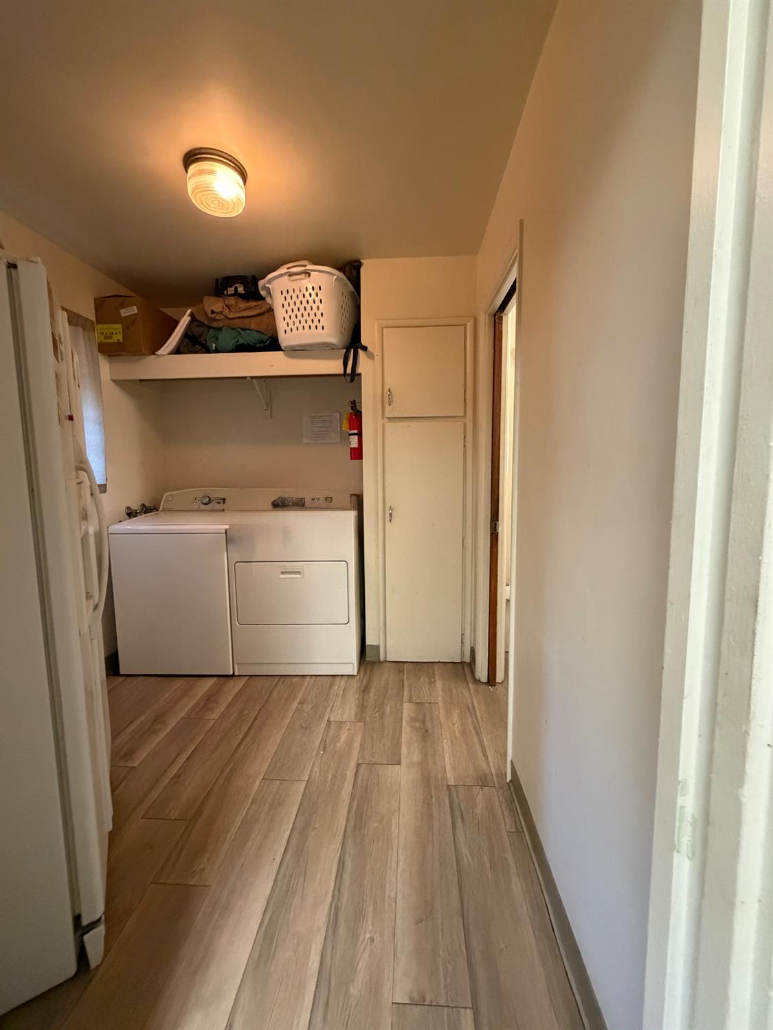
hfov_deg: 85.7
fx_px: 417
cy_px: 515
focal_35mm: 14
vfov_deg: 102.0
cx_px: 386
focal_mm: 2.22
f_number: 2.2
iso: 640
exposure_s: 1/60
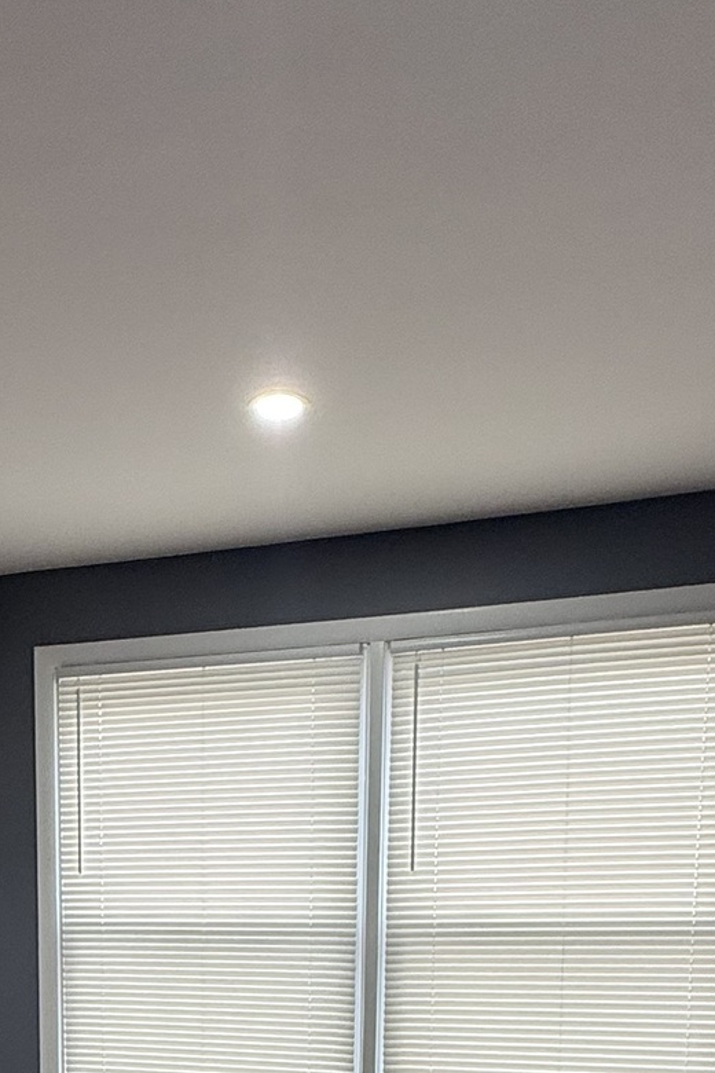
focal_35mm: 43
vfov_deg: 39.1
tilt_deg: -7.4
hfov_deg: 30.9
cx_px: 219
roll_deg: -0.2
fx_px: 1281
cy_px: 1117
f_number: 2.2
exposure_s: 1/120
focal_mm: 2.22
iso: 125
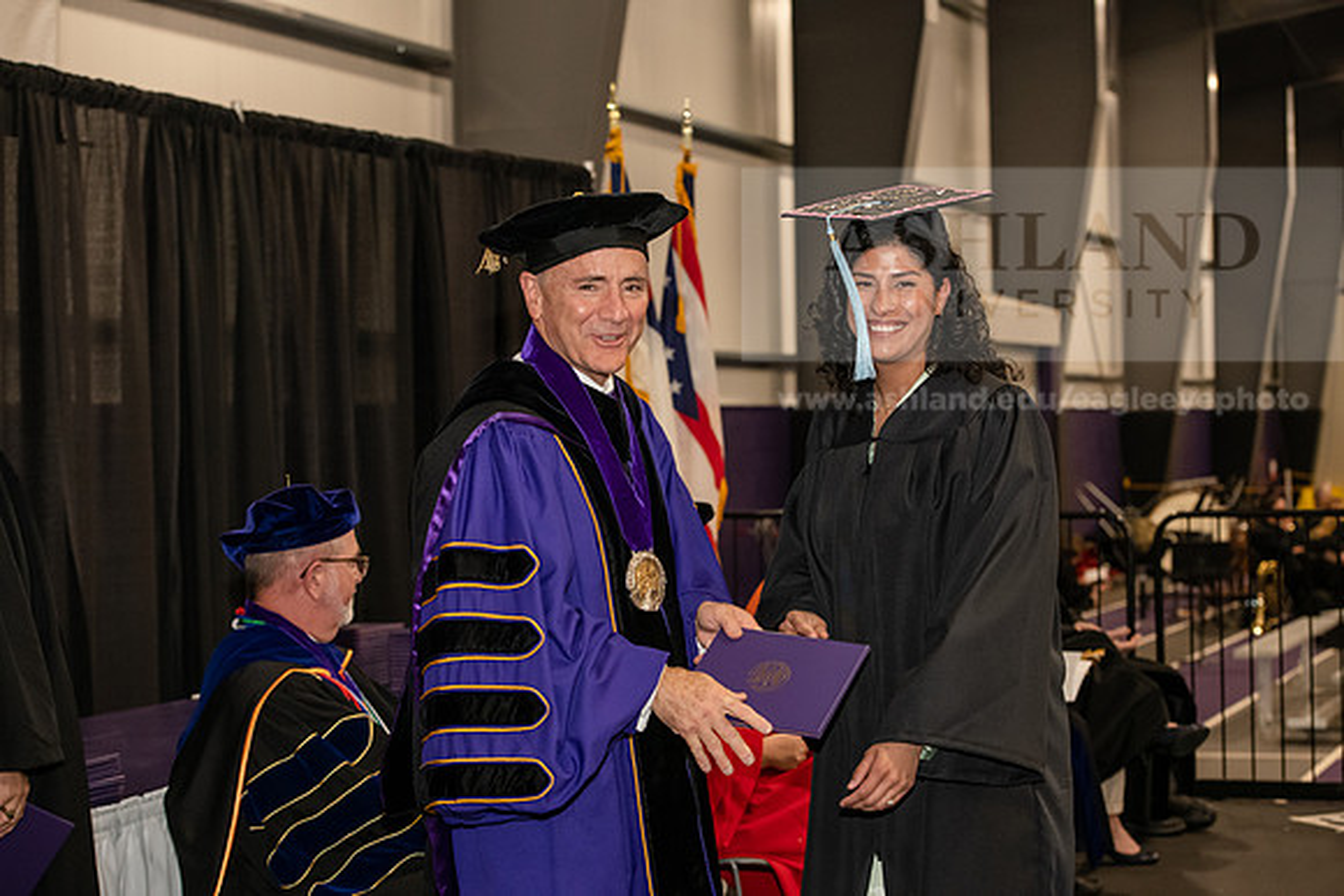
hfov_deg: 28.8
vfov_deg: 19.5
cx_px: 672
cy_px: 448
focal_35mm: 70
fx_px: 2614
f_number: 5
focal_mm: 70
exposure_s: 1/200
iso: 2500
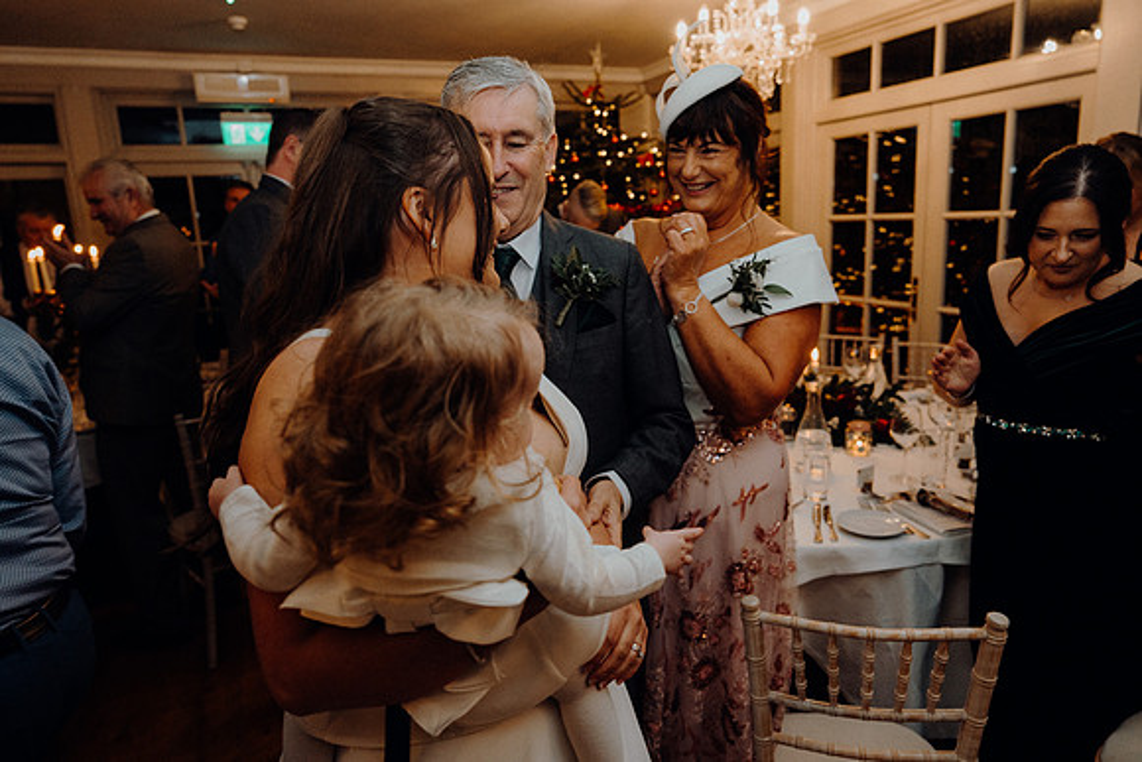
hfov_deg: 73.7
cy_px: 381
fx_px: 761
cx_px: 571
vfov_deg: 53.2
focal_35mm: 24
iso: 2500
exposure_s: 1/160
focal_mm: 24
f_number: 3.5
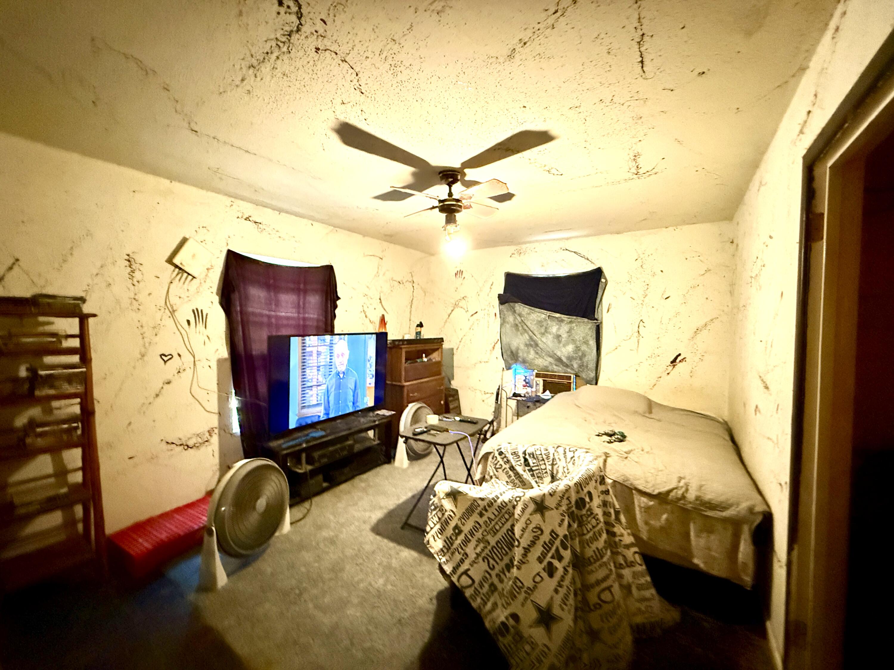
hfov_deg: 102.1
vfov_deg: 85.7
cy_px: 335
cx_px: 447
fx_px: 362
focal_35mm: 14
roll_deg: -0.2
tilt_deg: -1.1
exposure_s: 1/40
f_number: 2.2
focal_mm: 2.22
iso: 1600
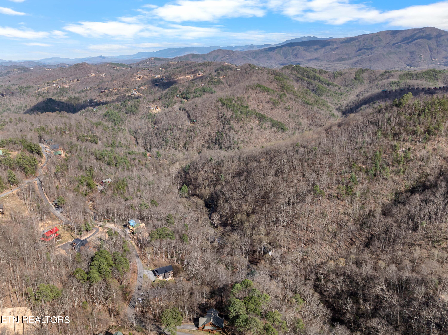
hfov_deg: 71.6
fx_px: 310
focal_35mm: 24
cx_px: 224
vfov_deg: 56.8
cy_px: 168
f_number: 2.8
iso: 130
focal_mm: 12.29
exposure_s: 1/60
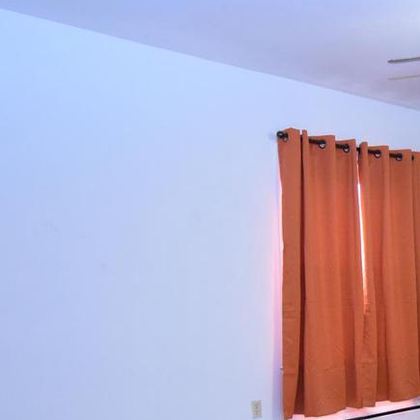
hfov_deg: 33.5
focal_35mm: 46
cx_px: 417
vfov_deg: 35.2
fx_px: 637
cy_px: 345
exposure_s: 1/125
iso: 3600
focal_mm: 11
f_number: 4.8
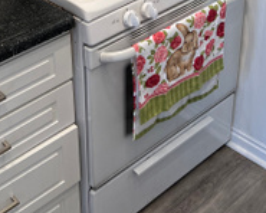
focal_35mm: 66
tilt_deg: -21.8
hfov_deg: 28.2
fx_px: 520
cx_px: 56
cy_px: -39
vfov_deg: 21.6
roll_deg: +4.2
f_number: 1.5
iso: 64
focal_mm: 5.7
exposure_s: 1/60
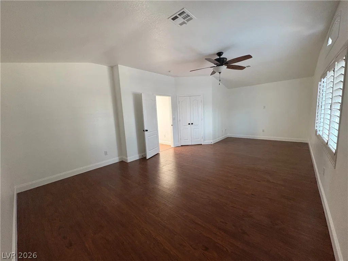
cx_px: 174
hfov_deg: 102.1
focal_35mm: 14
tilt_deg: -7.5
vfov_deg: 85.7
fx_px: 141
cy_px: 130
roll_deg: +3.1
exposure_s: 1/60
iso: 400
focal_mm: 2.22
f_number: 2.2
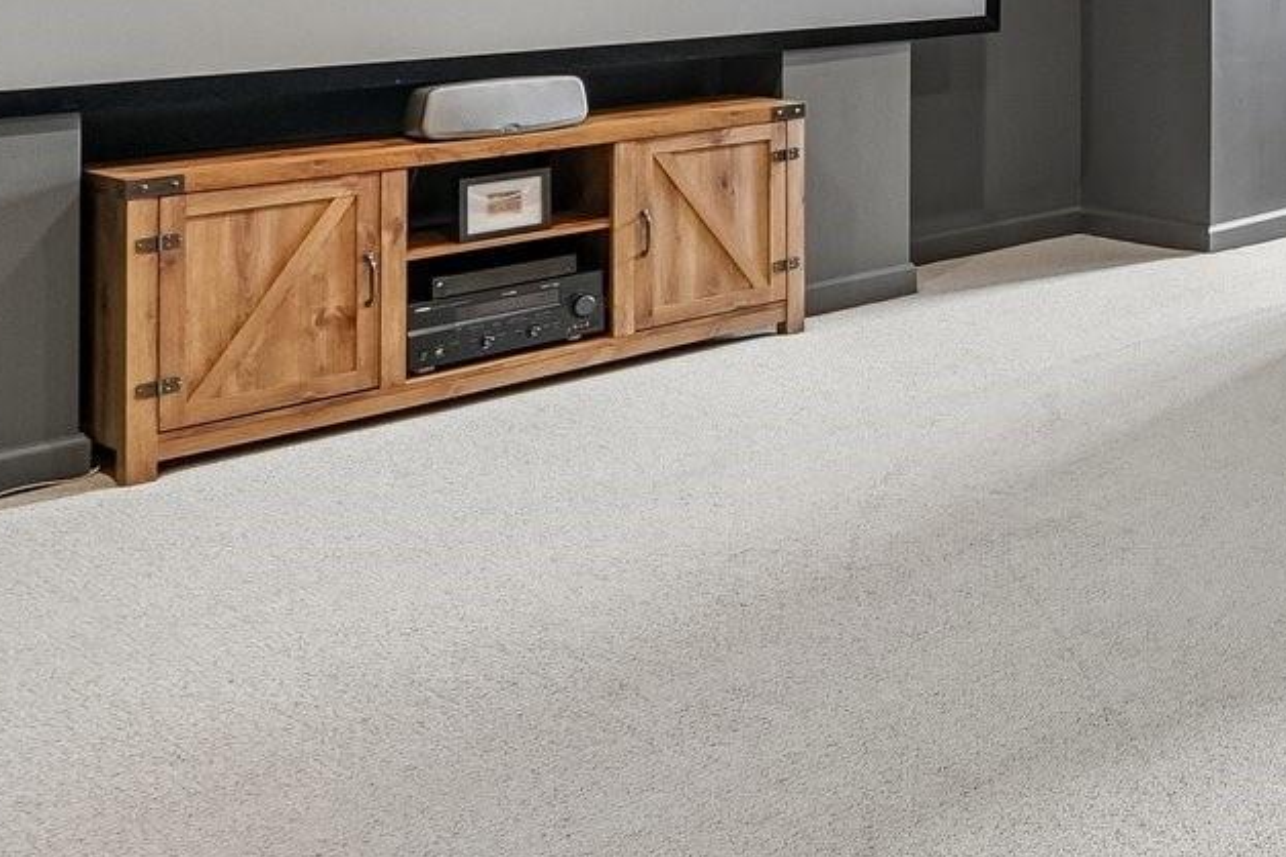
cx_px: 1676
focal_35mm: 51
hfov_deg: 30.4
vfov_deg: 24.4
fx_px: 1838
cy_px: -97
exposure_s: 1/6
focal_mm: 10.5
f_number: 8
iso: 400
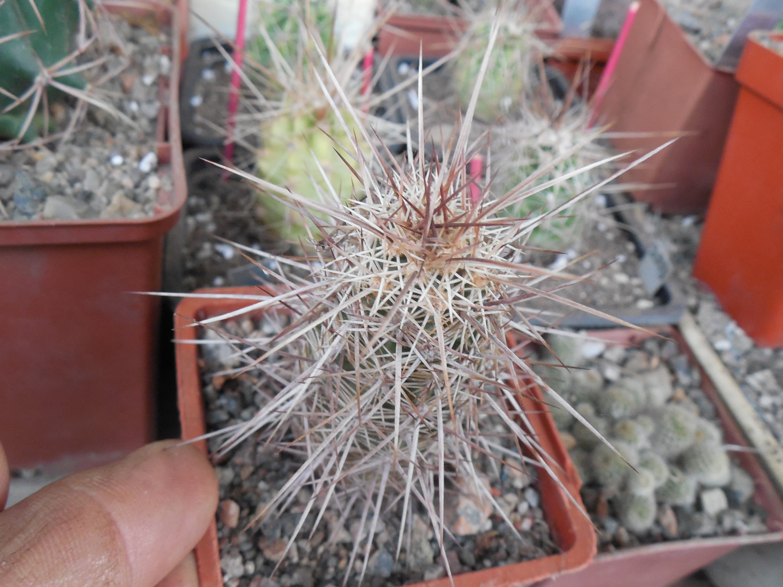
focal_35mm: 31
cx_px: 392
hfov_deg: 58.4
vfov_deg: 45.4
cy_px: 294
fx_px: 701
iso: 400
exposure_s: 1/13
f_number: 3.6
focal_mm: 5.6
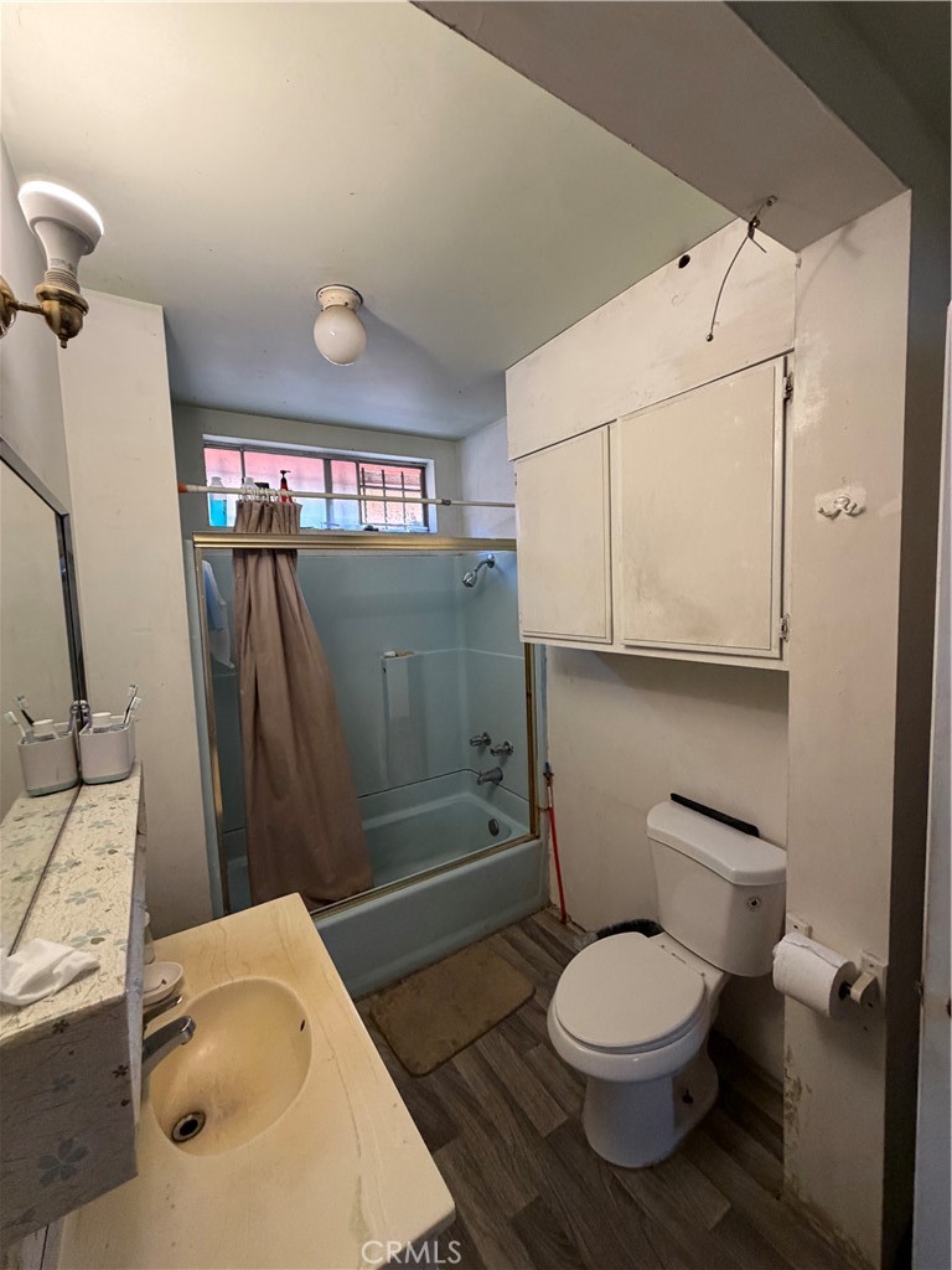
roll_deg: +1.2
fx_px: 513
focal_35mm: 14
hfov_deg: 85.7
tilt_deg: -4.4
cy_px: 635
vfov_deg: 102.1
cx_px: 476
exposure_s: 1/60
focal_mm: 2.22
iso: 400
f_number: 2.2
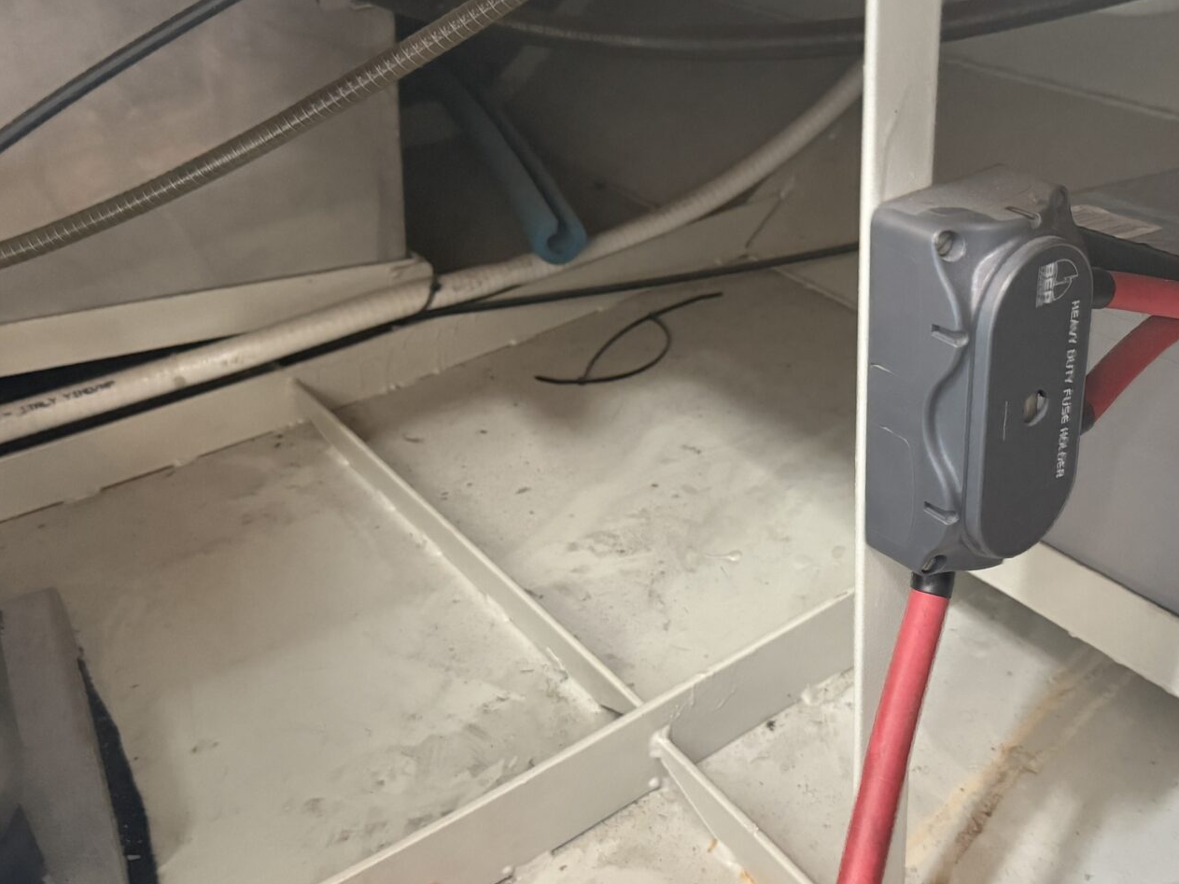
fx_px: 1294
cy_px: 353
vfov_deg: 37.6
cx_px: 722
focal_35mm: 38
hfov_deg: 48.6
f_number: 1.78
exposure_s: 1/58
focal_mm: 6.76
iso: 800
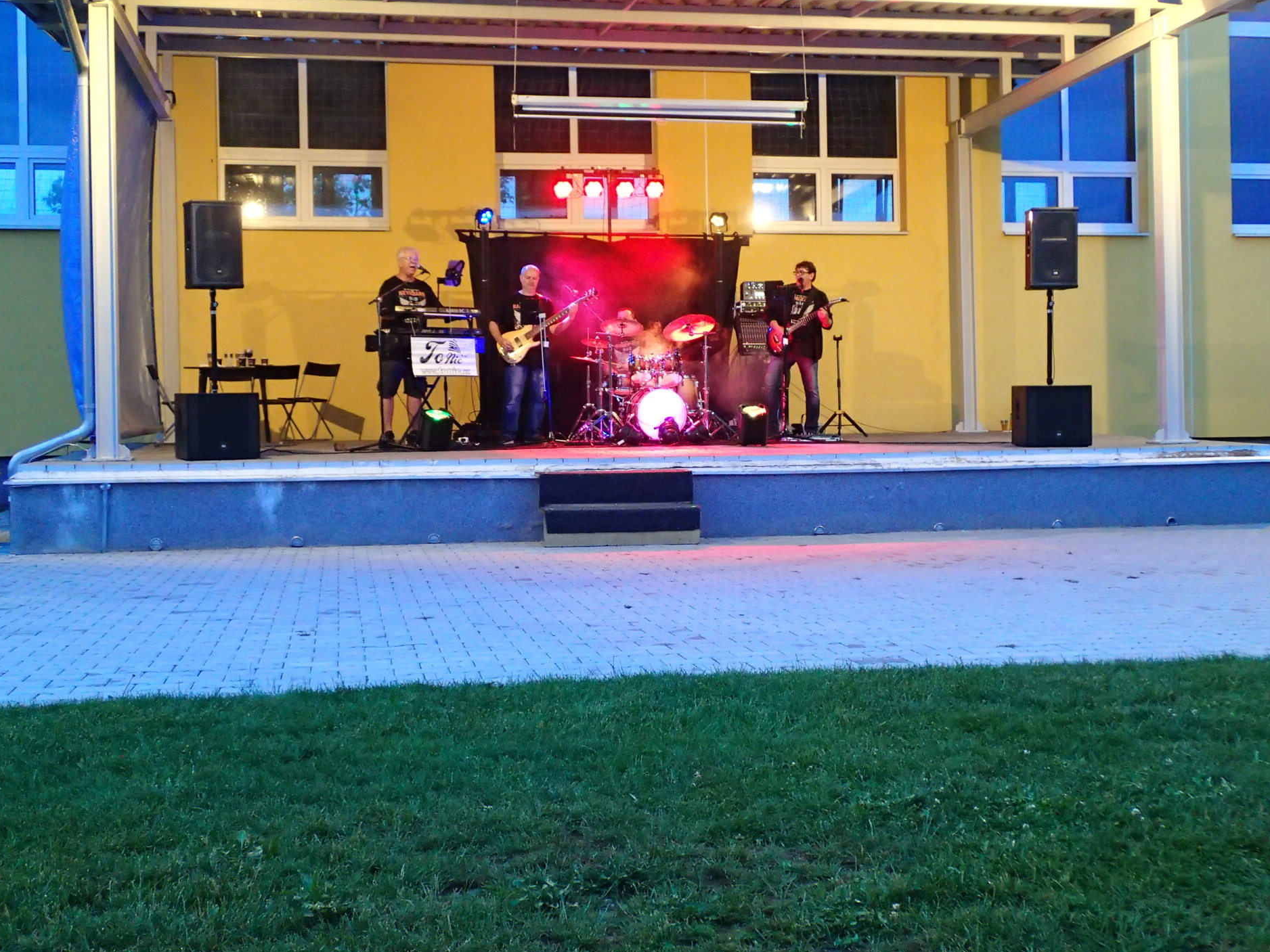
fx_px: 1614
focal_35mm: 44
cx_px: 622
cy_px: 479
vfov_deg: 32.9
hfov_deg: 42.9
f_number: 2.9
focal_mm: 7.86
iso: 800
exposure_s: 1/25
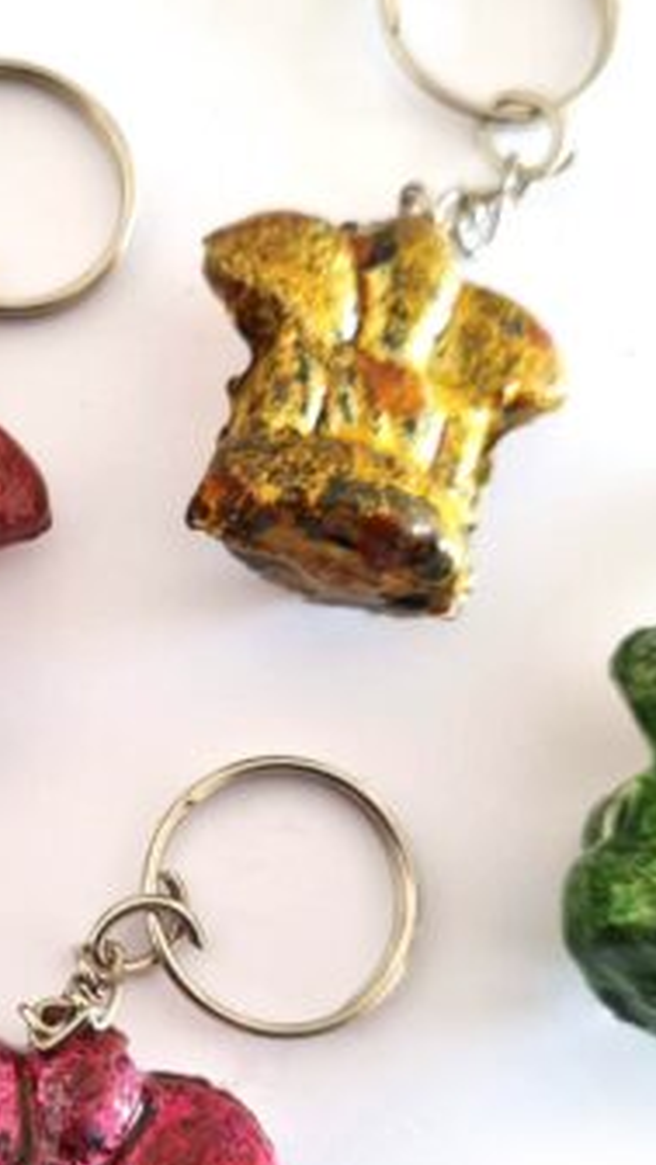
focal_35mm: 59
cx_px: 17
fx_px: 1824
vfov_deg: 35.2
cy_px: 740
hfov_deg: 19.8
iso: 200
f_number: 1.8
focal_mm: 5.4
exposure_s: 1/40
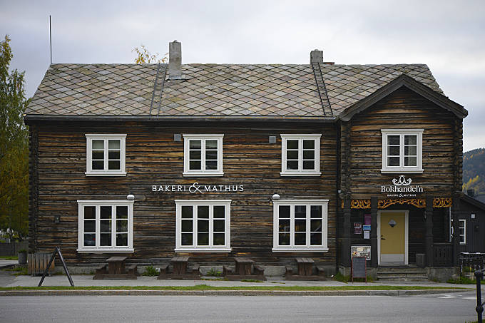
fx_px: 808
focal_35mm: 60
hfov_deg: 33.4
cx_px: 242
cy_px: 162
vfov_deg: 22.6
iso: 320
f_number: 2.8
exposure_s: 1/500
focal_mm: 60
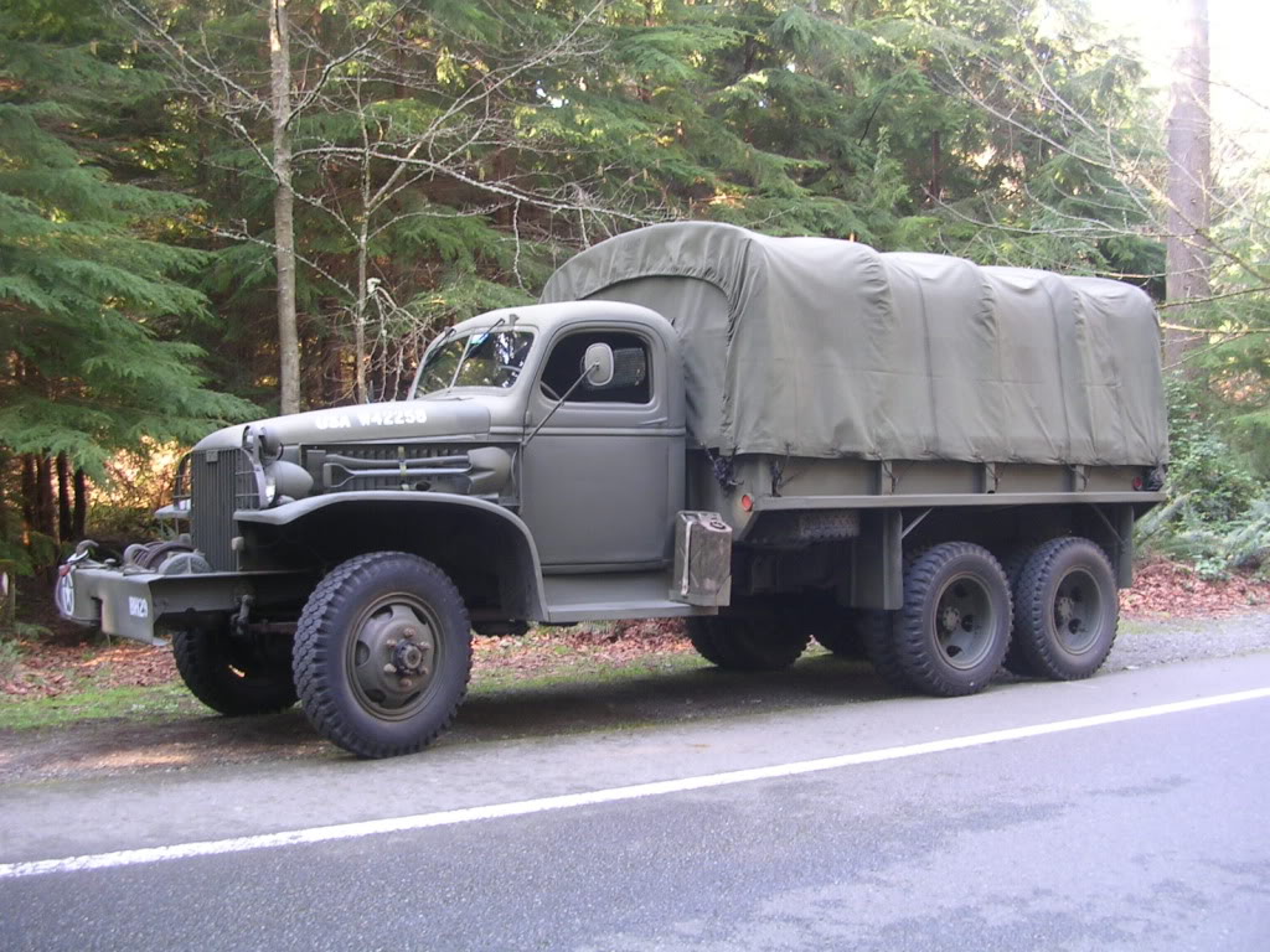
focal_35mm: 38
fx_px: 1394
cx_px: 635
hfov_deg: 49.0
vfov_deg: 37.7
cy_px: 476
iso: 50
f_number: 2.8
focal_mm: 5.8
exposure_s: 1/8.1
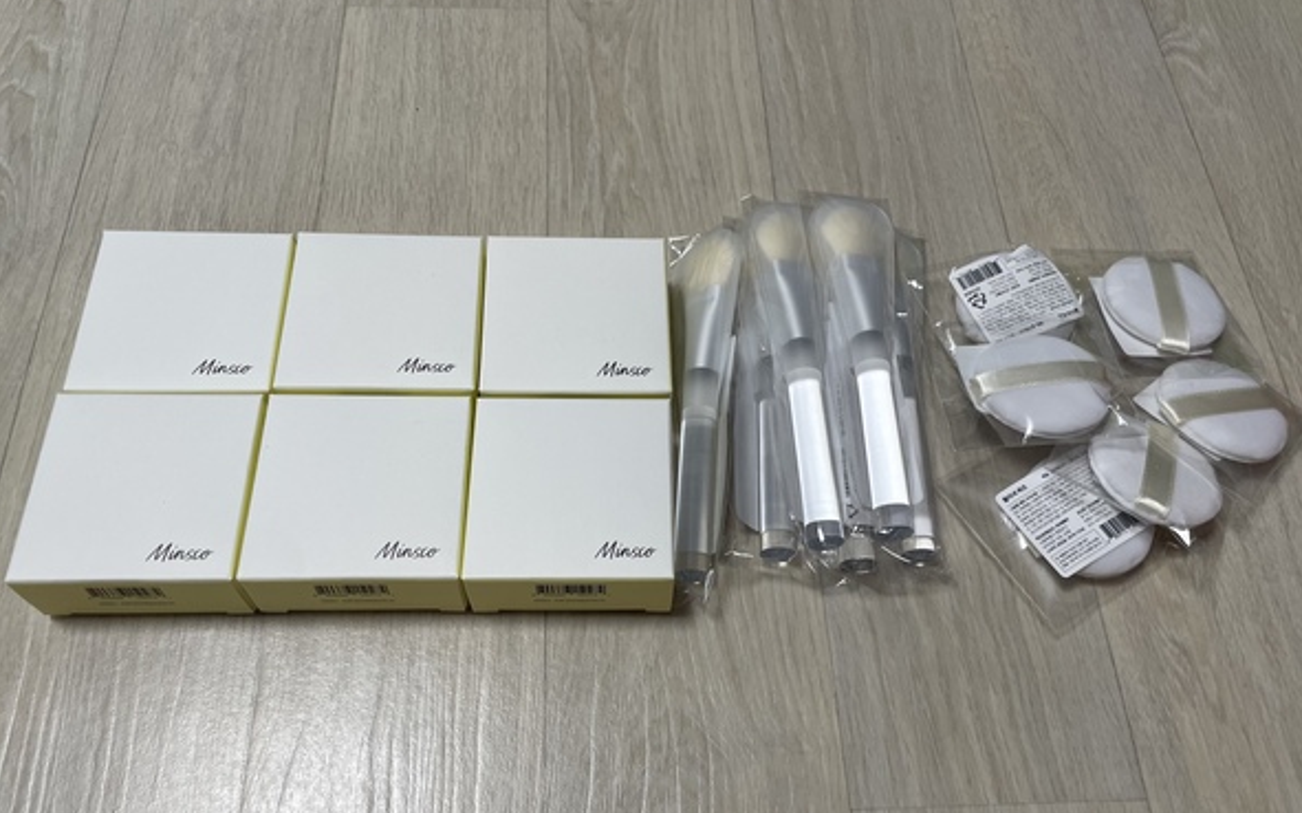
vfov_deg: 44.4
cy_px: 463
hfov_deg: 66.5
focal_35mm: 28
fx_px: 993
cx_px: 659
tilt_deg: -61.8
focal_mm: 4.2
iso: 80
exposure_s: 1/120
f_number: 1.6
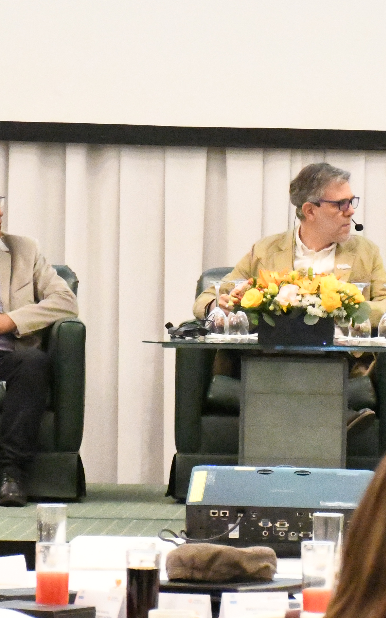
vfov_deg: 8.7
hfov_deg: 5.4
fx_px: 4056
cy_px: 262
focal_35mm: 241
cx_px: 334
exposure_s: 1/500
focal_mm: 66
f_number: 5
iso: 32000
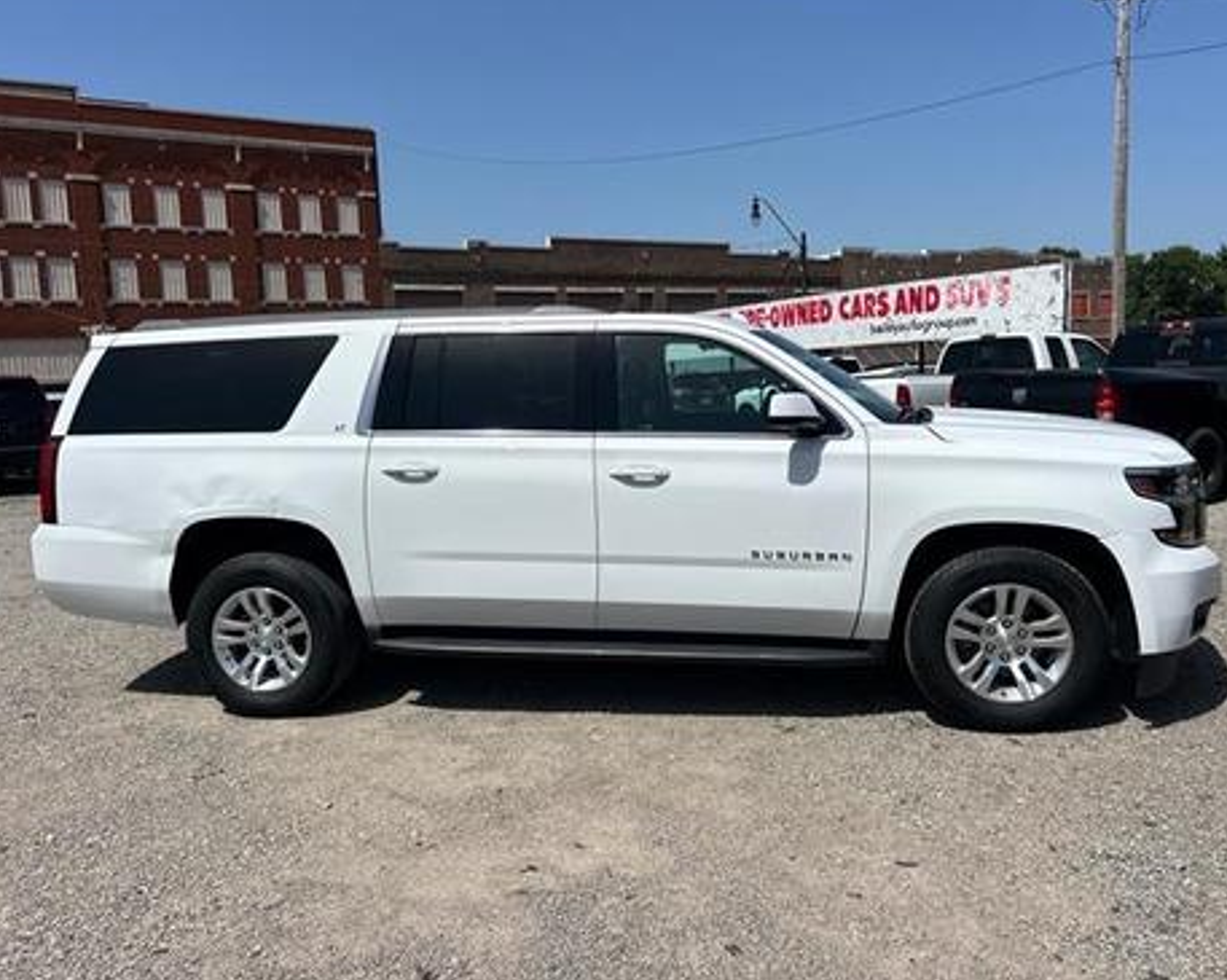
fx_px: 1016
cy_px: 478
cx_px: 620
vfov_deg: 51.5
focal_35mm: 28
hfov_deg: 62.2
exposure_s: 1/9434
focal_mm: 5.7
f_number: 1.5
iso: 50
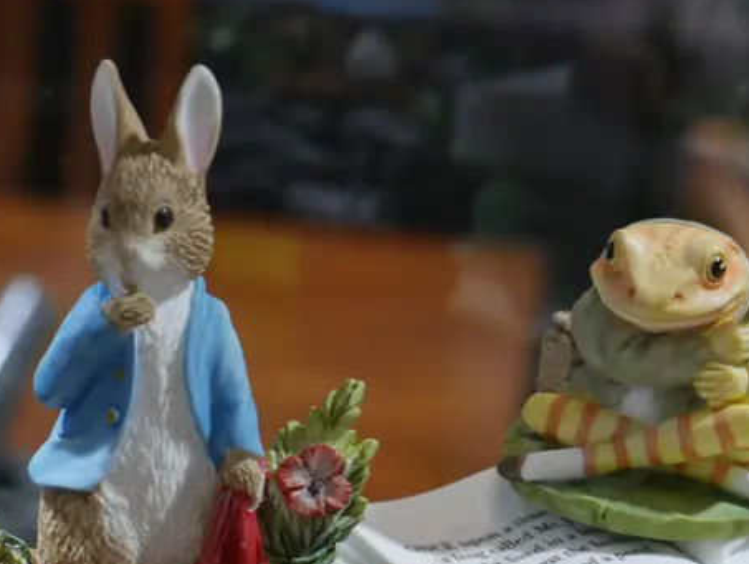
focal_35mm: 140
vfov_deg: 10.5
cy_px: 603
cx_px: 415
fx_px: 3033
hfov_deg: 14.1
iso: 800
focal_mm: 31
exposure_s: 1/80
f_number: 5.4
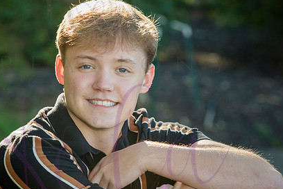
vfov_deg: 6.7
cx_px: 94
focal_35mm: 206
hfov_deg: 10.0
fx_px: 1619
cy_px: 98
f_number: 7.1
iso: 800
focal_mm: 145
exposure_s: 1/400
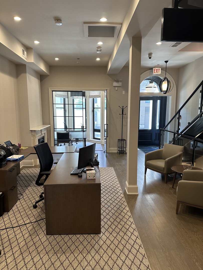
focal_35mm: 24
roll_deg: -0.4
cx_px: 102
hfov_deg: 56.8
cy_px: 135
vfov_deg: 71.6
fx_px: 188
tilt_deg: -7.8
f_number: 1.78
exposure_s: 1/120
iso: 200
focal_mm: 6.86
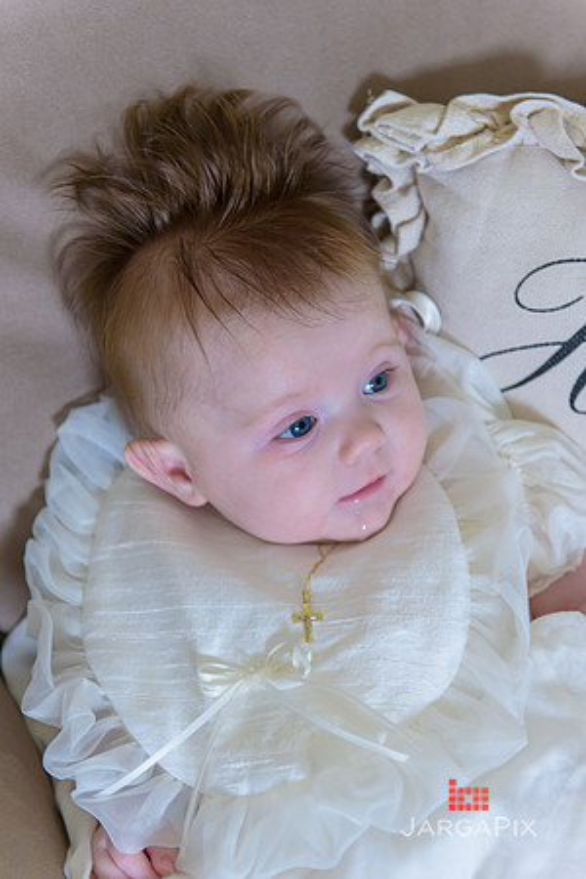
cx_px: 293
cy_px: 440
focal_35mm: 70
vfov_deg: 28.8
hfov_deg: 19.5
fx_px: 1709
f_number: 3.2
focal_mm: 70
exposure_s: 1/125
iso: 1600
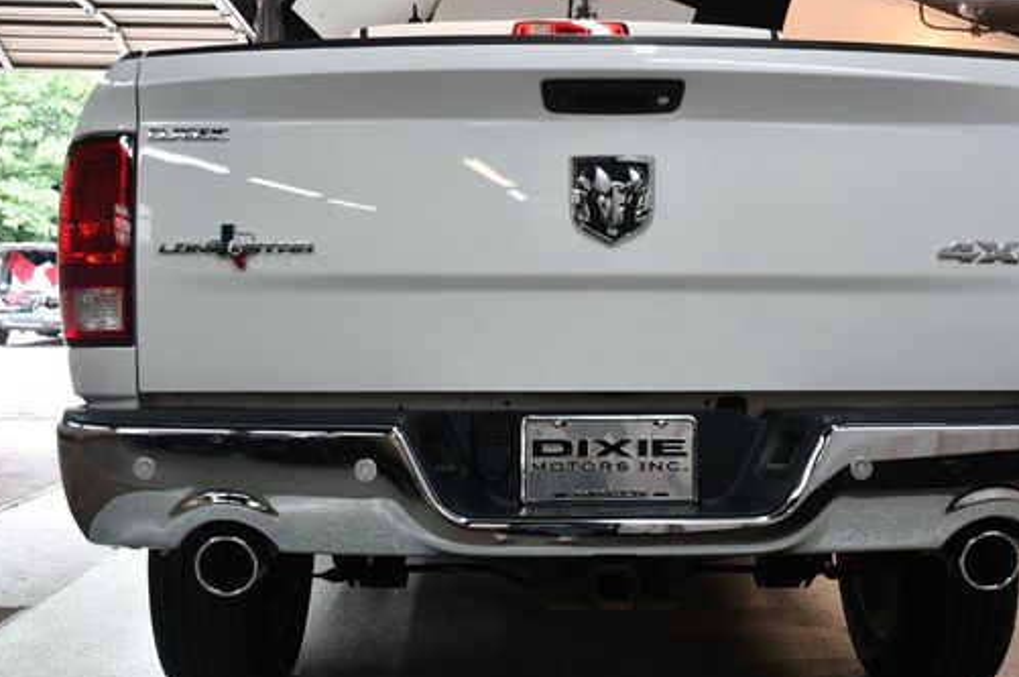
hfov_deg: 42.7
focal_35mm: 46
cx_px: 572
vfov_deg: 29.2
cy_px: 295
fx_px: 1301
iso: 900
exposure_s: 1/125
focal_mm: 24
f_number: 3.8
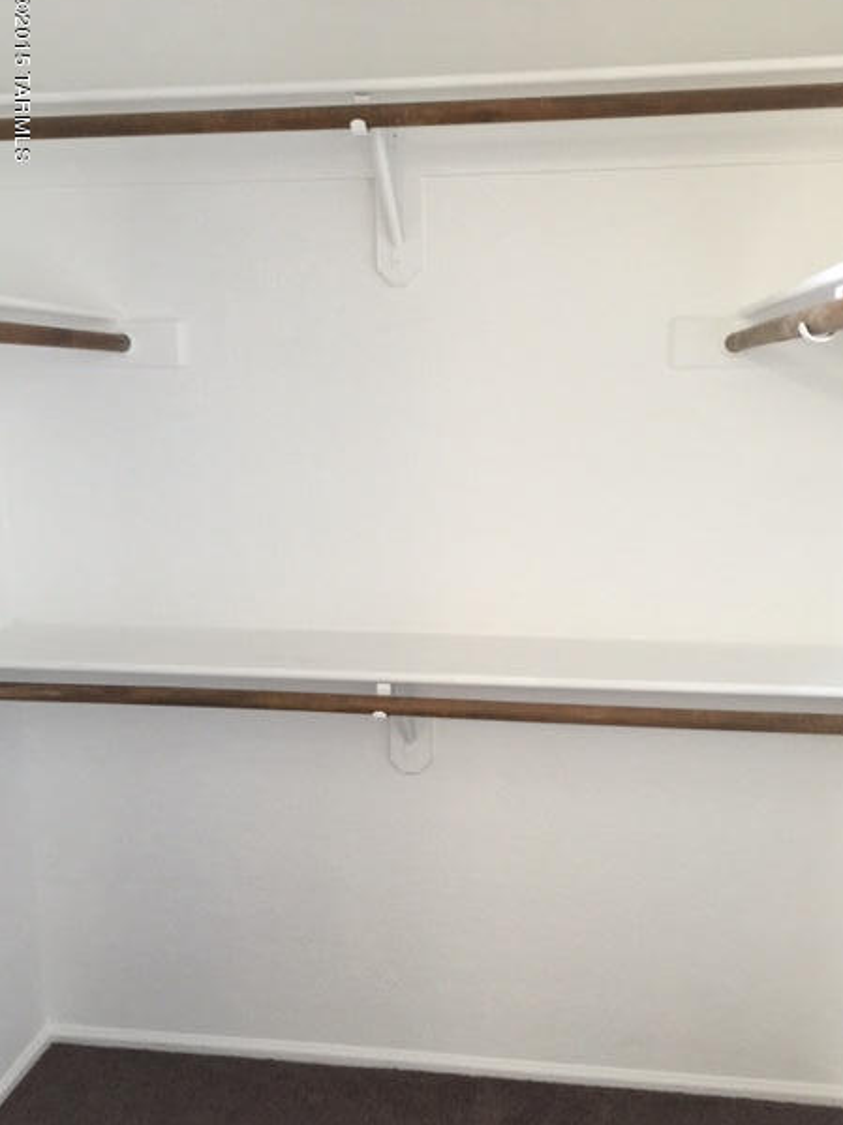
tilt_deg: -9.4
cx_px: 436
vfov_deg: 58.3
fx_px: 1007
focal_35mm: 31
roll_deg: +0.6
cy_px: 588
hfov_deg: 45.4
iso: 100
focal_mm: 4.15
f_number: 2.2
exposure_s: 1/15
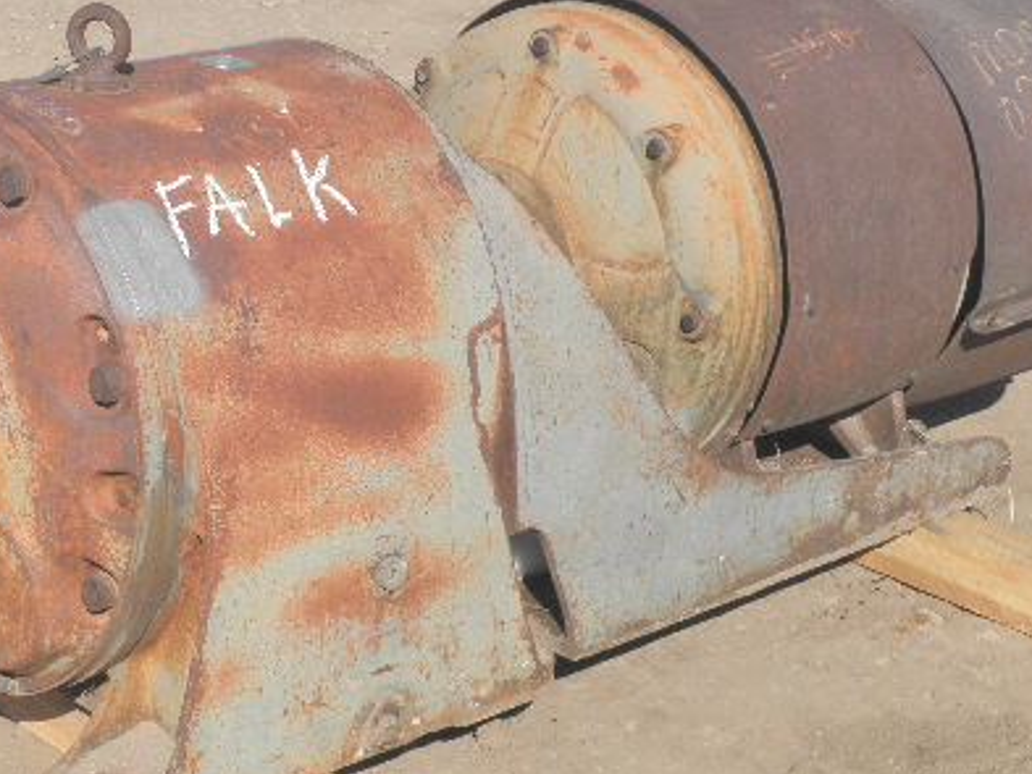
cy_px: 325
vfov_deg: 15.4
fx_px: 2863
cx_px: 347
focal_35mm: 96
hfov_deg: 20.4
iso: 64
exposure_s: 1/125
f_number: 10.7
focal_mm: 10.5
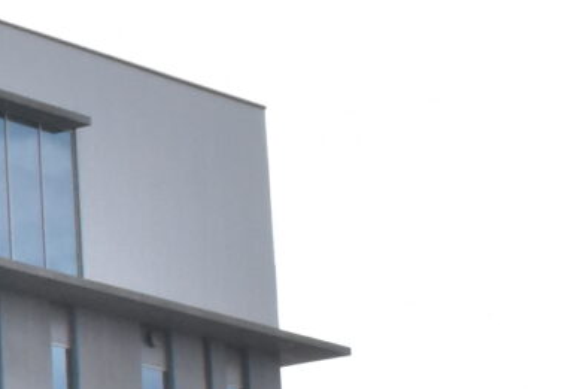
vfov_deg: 6.3
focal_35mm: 216
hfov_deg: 8.5
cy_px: 370
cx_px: -932
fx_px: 3499
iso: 2000
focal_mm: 22
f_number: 16
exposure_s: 1/1000
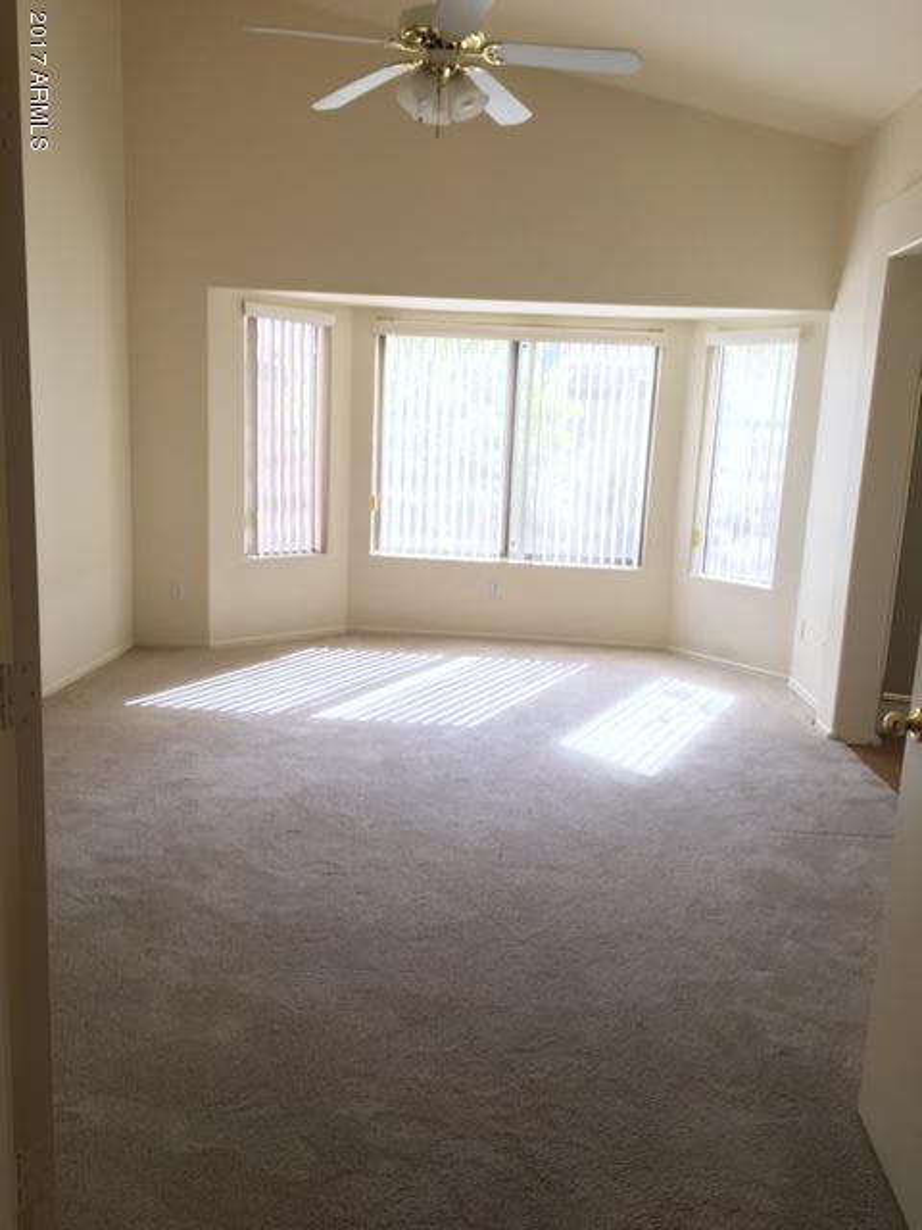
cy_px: 615
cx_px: 461
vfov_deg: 61.7
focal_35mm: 29
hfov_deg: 48.2
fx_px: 1030
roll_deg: -3.1
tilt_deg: -11.2
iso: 25
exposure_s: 1/40
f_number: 2.2
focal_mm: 4.15
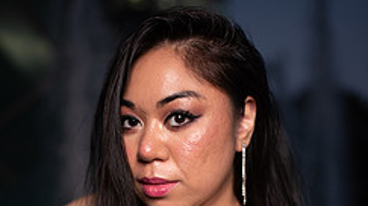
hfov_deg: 31.0
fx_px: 663
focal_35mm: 68
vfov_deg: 16.5
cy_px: 282
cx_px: 162
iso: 640
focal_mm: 35
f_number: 1.4
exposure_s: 1/1000
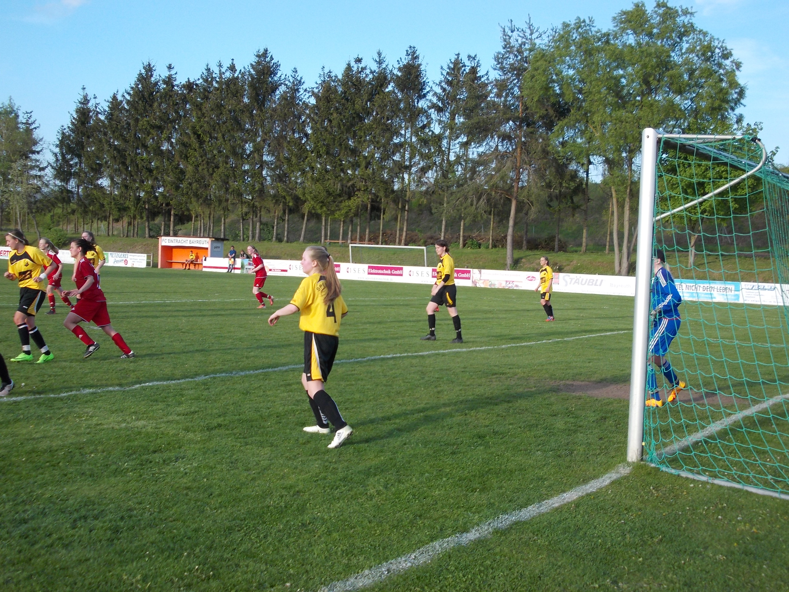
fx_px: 980
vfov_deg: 33.6
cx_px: 394
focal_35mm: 43
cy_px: 296
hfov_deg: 43.9
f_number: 3.3
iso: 80
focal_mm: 6.1
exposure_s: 1/200
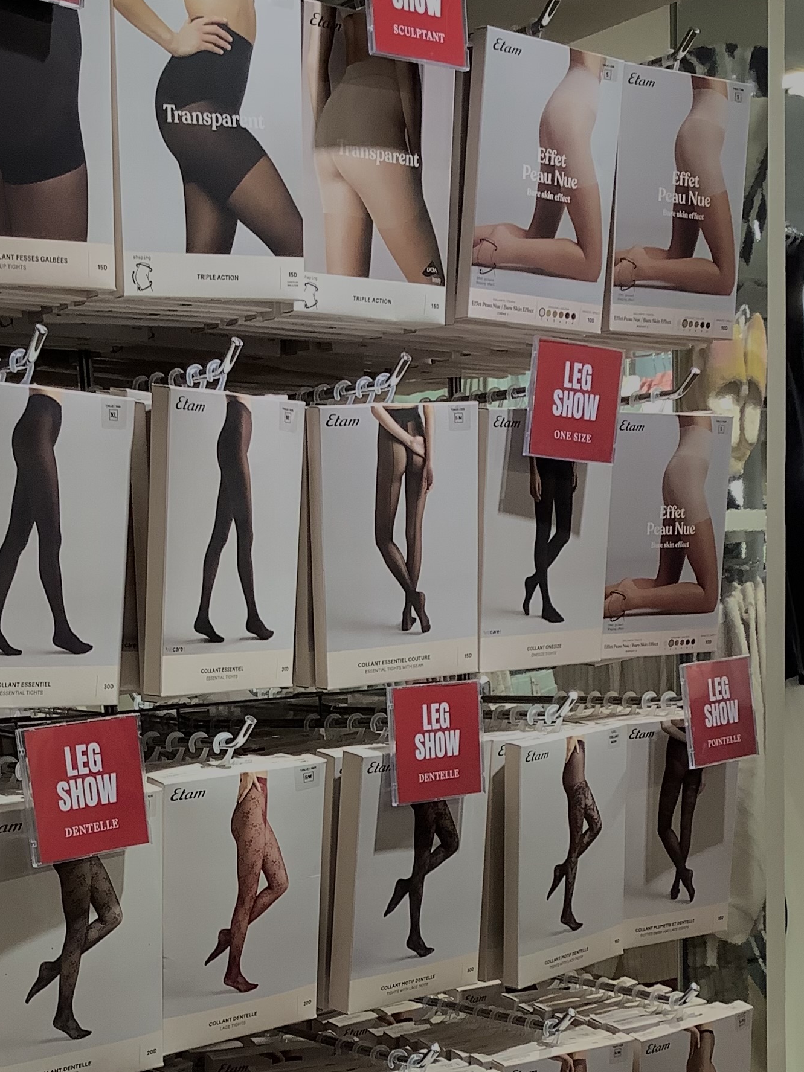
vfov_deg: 32.5
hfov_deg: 25.6
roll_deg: +2.5
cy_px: 914
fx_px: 1765
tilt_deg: -10.9
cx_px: 298
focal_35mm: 57
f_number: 2.4
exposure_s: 1/100
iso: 80
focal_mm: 3.3
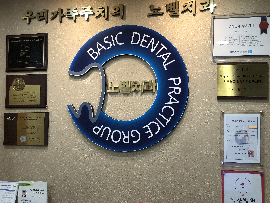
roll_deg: -0.2
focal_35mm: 52
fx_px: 406
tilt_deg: +4.9
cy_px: 102
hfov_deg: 36.8
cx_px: 135
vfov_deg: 28.0
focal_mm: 6
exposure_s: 1/60
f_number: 2.4
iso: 40
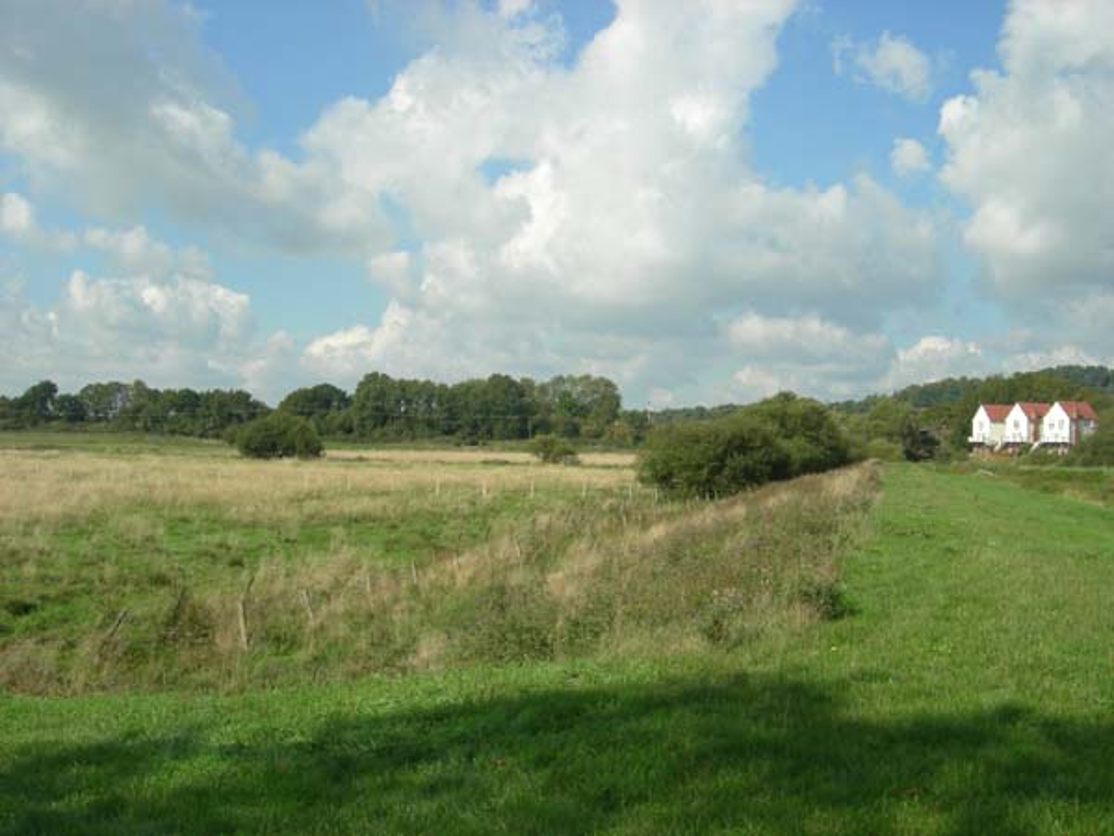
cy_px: 418
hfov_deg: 51.4
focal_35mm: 36
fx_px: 1159
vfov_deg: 39.7
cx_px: 557
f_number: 6.8
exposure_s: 1/269
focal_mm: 7.5
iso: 64
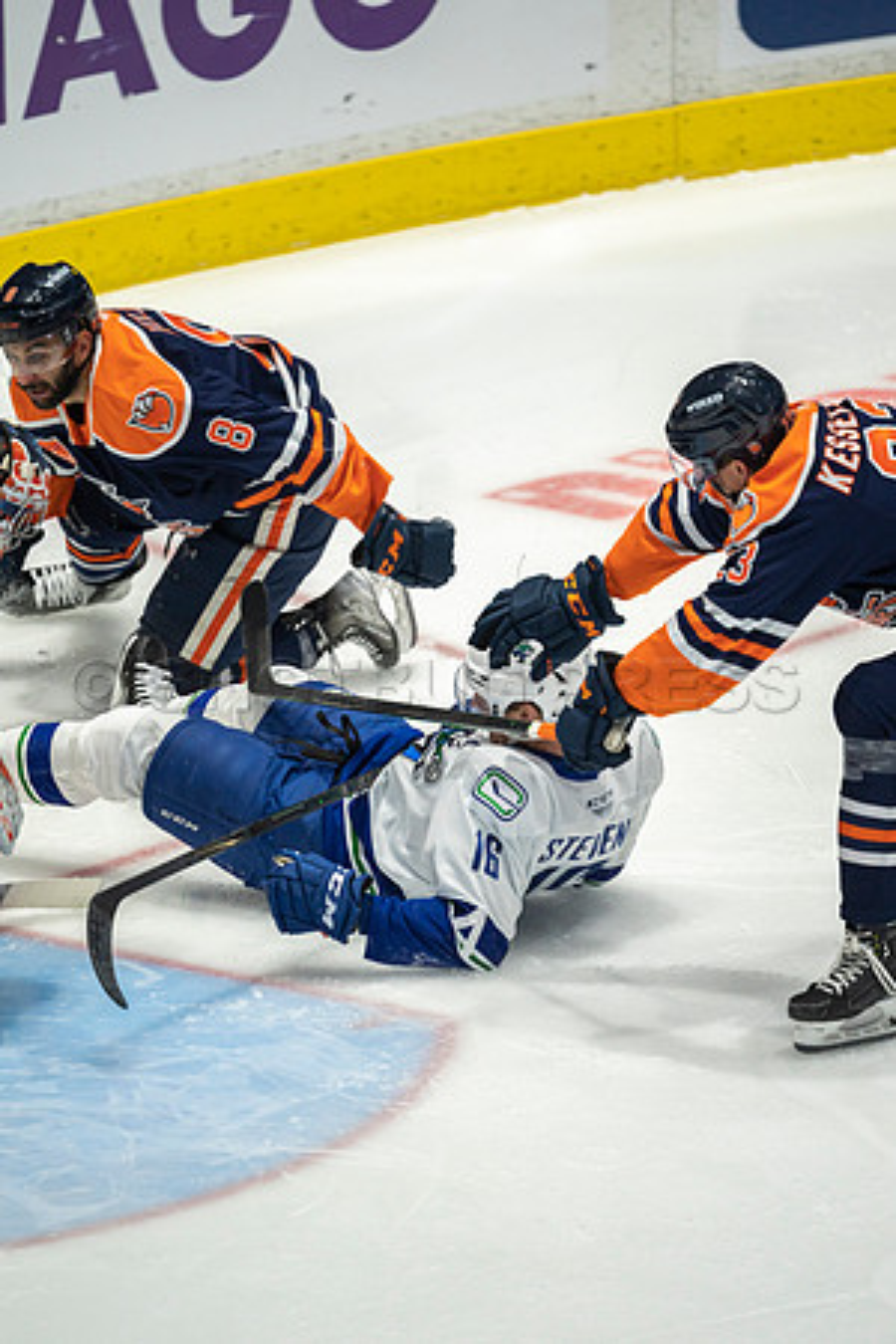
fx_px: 22398
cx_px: 448
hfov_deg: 2.3
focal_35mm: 600
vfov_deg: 3.4
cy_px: 672
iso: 1600
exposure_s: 1/640
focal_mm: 600
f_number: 4
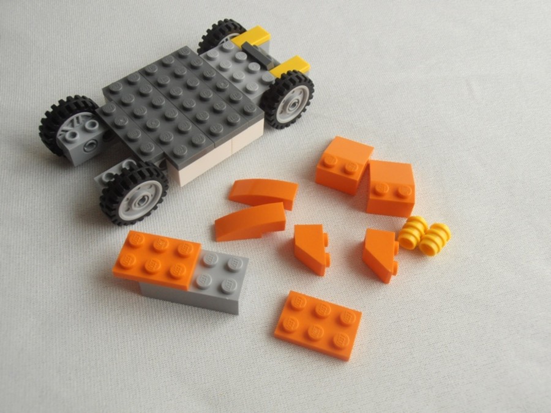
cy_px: 206
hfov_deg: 50.1
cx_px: 276
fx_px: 589
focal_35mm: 37
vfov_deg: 38.7
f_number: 3.9
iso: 125
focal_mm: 6.61
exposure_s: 1/30
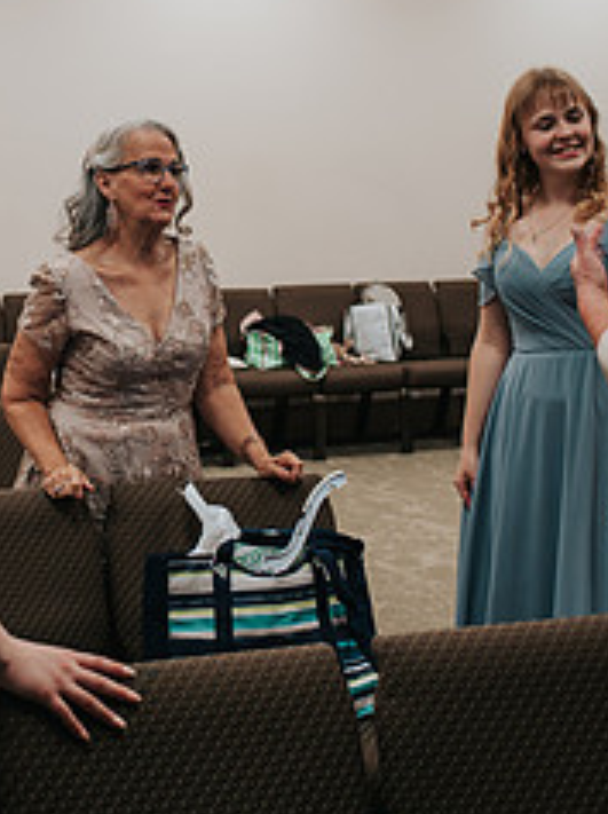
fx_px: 1503
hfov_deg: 22.6
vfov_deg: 30.0
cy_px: 254
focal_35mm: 64
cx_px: 124
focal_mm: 35
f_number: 2.8
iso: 400
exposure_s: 1/125
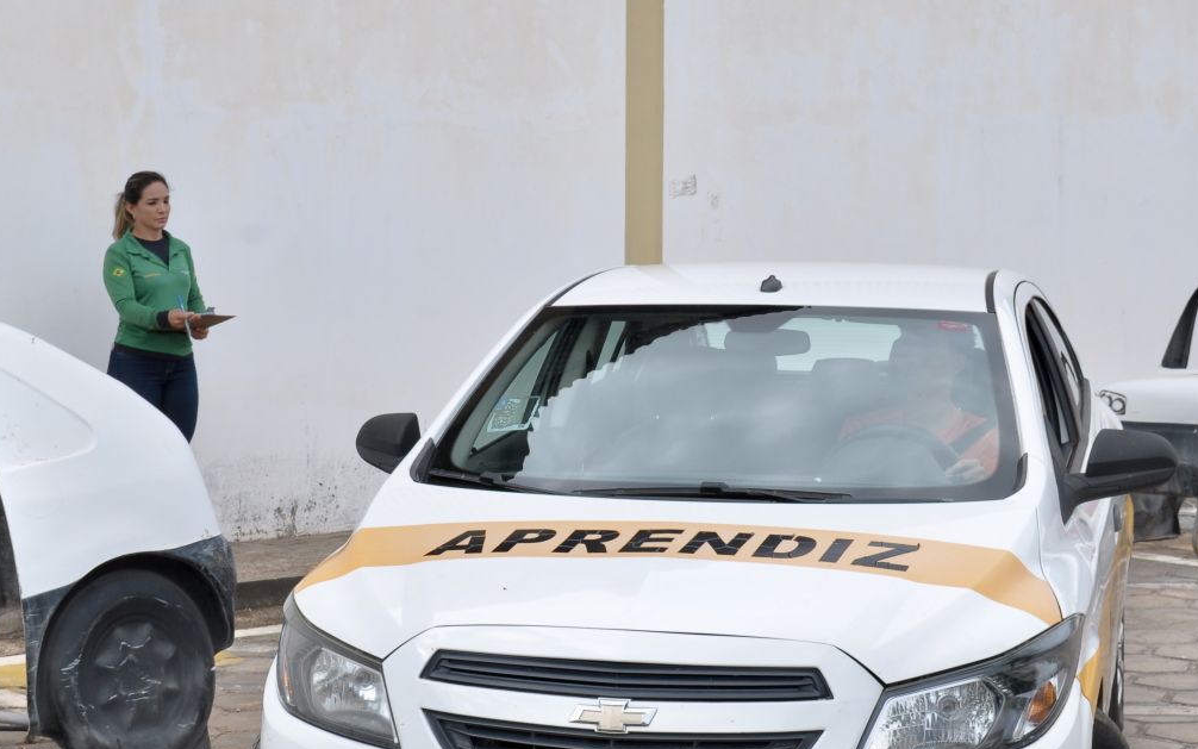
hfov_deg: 29.0
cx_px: 557
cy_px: 428
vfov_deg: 18.3
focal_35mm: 71
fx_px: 2318
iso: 200
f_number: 11
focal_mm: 36
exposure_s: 1/160
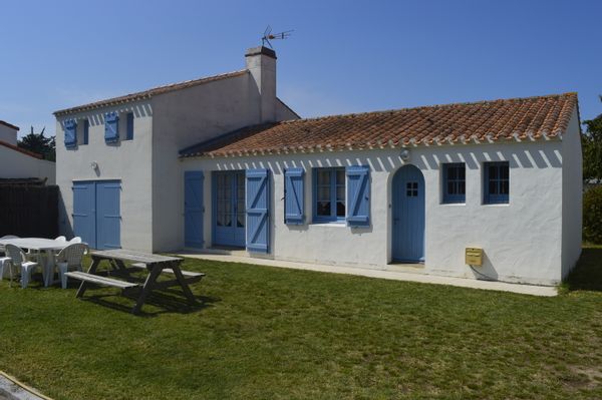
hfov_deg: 67.4
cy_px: 200
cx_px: 301
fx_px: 451
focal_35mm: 27
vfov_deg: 47.9
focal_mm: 18
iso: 200
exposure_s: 1/500
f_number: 11
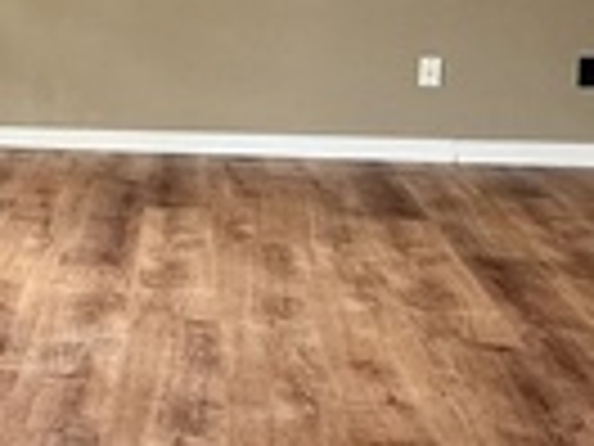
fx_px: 1218
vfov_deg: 20.4
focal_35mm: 71
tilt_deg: -6.6
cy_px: 63
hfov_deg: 21.9
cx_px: -335
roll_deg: +3.4
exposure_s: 1/99
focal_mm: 2.22
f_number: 2.2
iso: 320
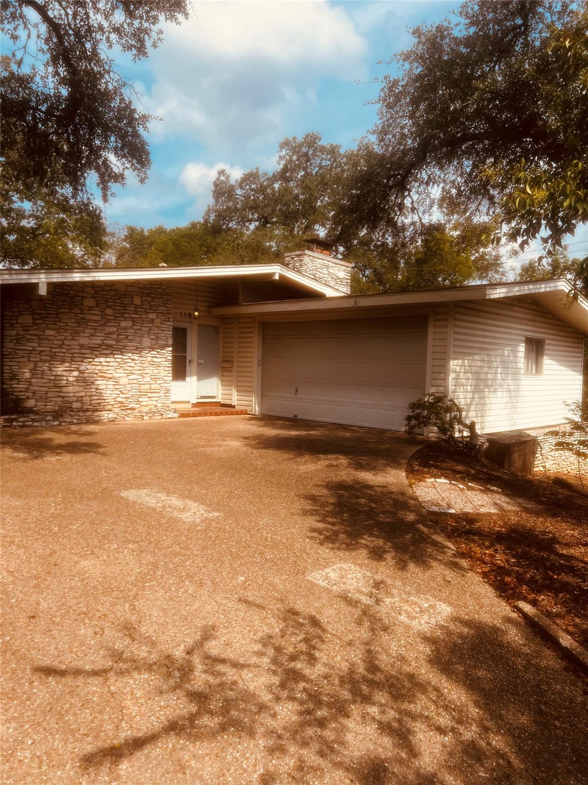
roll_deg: -1.2
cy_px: 392
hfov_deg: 53.1
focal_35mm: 26
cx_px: 294
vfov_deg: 67.3
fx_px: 589
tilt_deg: -1.5
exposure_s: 1/4444
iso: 50
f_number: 1.5
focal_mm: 5.7
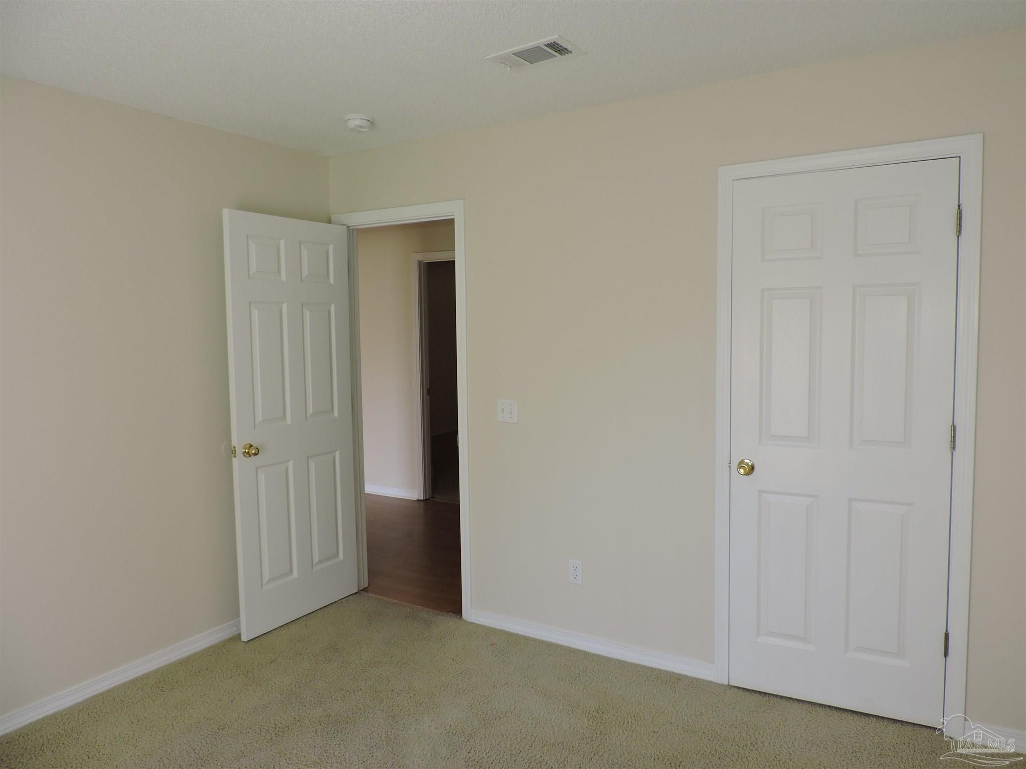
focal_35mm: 24
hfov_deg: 71.6
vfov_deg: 56.8
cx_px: 513
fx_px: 711
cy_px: 384
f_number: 3
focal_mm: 4.3
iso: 100
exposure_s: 1/50
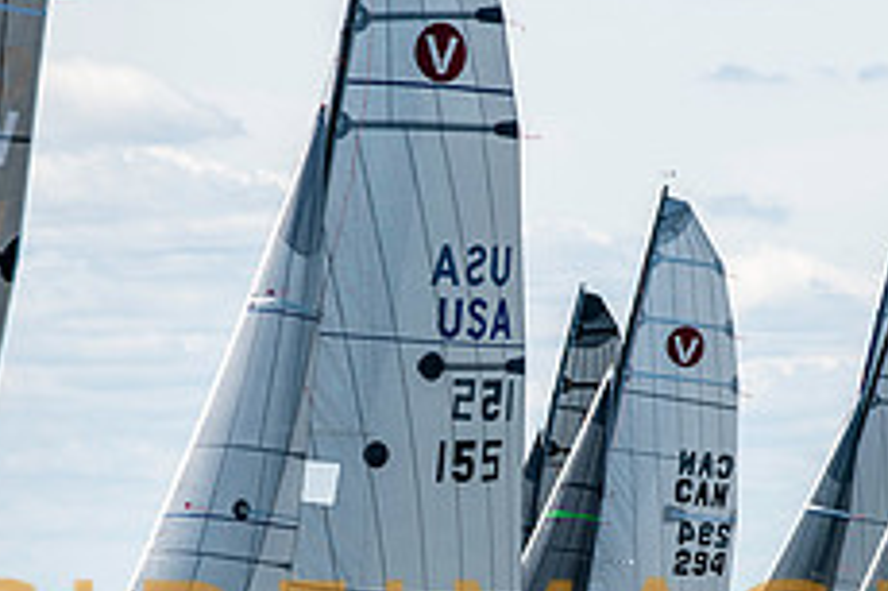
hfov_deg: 4.1
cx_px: 409
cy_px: 608
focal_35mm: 505
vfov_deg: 2.7
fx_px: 12447
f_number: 6.3
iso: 160
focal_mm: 200
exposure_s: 1/500
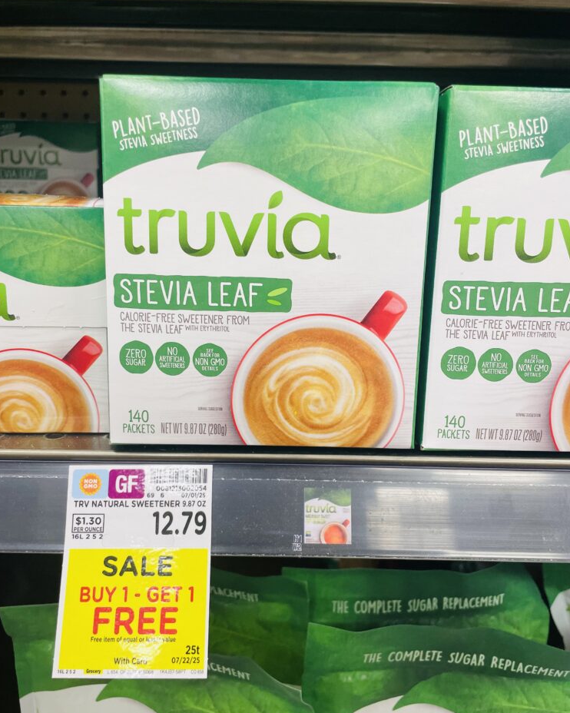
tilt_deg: -13.0
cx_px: 276
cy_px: 362
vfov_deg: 62.2
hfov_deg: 51.5
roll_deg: -1.0
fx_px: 591
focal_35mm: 28
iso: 100
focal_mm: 4.2
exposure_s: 1/120
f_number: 1.6
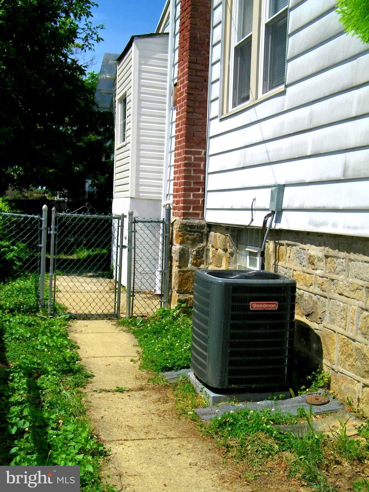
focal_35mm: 43
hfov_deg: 33.6
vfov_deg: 43.9
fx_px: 611
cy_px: 246
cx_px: 184
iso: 80
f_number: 7.8
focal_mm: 7.7
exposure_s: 1/500
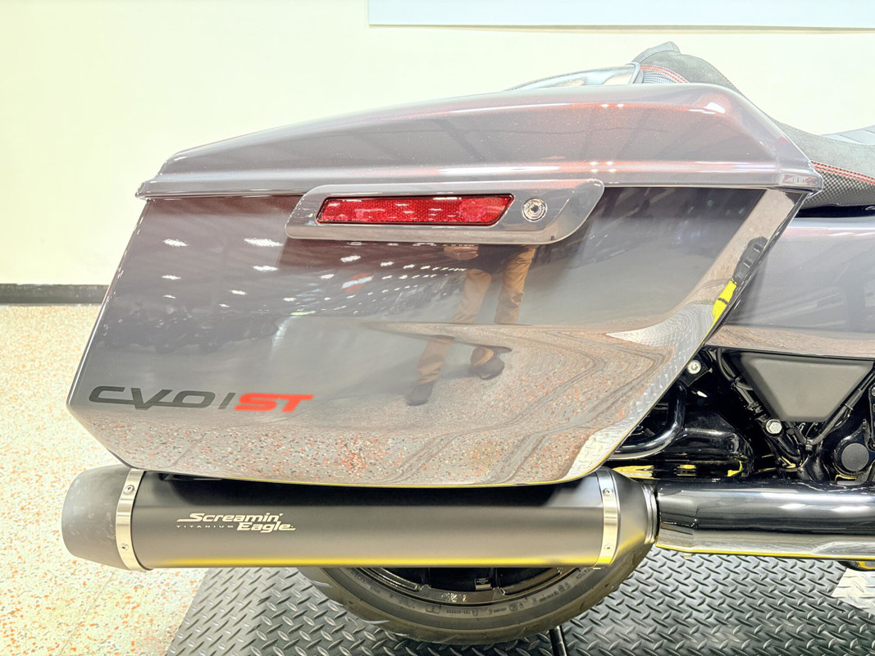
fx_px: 657
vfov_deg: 53.1
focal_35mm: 26
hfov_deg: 67.3
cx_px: 438
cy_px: 328
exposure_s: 1/60
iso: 160
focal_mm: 5.96
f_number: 1.6
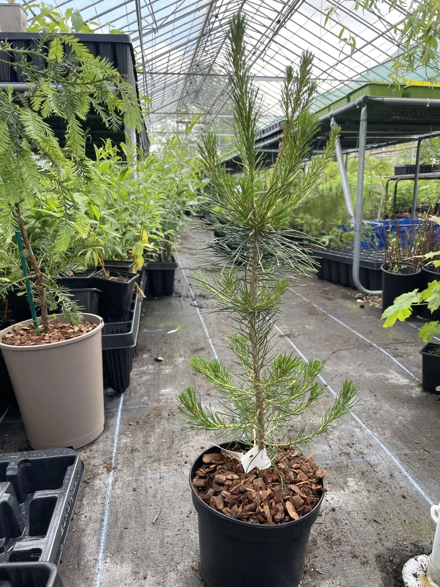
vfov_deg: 67.3
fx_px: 441
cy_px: 294
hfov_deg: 53.1
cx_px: 220
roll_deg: -0.3
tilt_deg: -13.0
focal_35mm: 26
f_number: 1.6
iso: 32
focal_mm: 4.2
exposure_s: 1/310
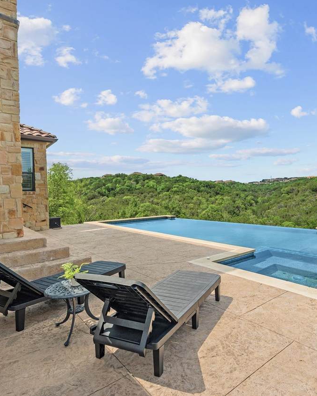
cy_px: 196
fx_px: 235
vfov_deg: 80.4
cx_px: 194
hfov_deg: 67.3
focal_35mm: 20
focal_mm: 14
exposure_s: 1/100
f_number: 8
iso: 250
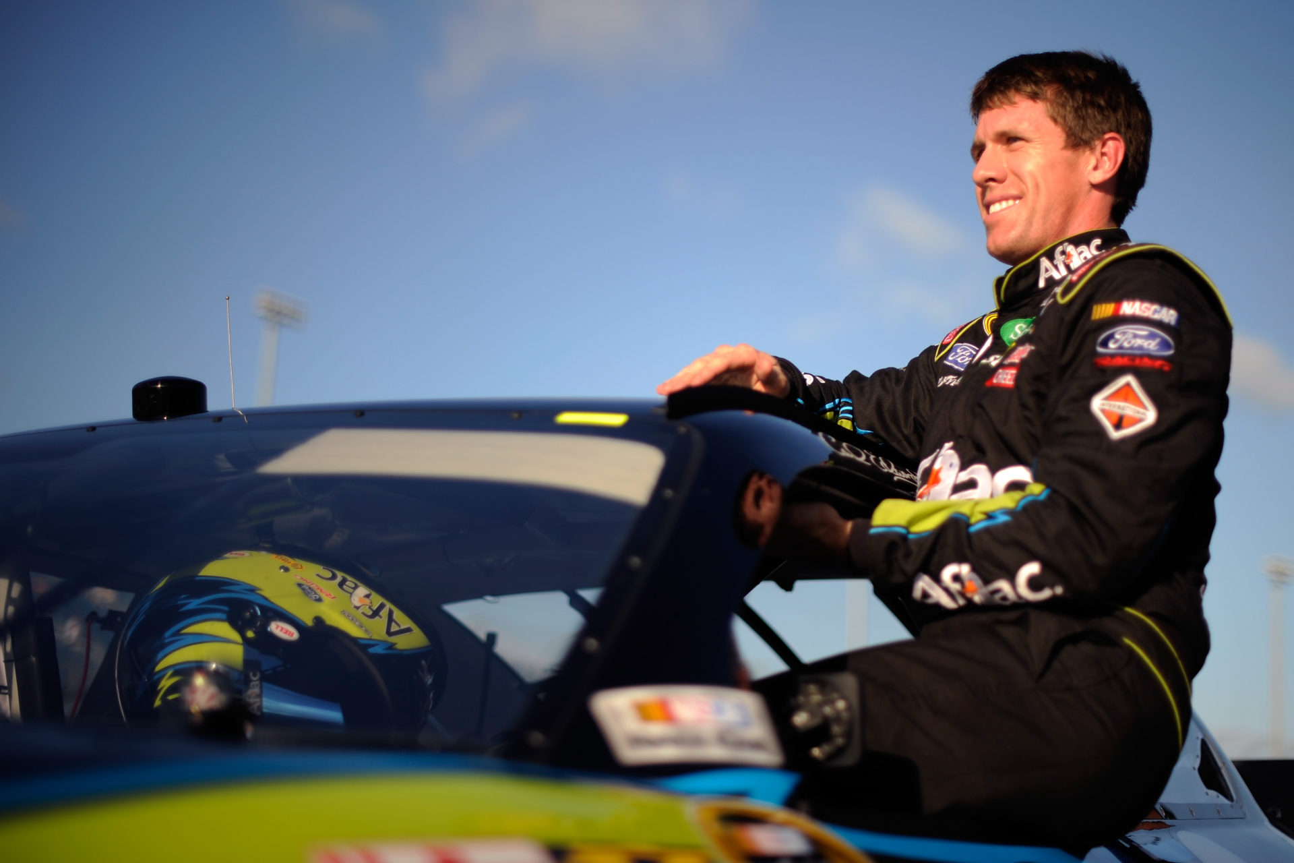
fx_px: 1797
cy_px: 432
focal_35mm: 50
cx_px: 647
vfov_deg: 27.0
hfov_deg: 39.6
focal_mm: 50
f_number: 1.4
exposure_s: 1/8000
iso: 100
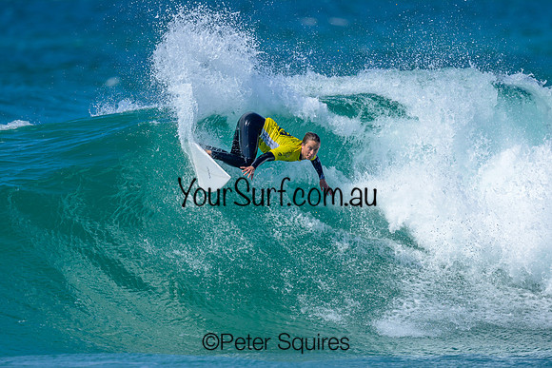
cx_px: 264
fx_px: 16746
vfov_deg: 1.3
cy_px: 214
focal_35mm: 1092
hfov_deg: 1.9
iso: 180
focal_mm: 800
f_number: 6.3
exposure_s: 1/2000
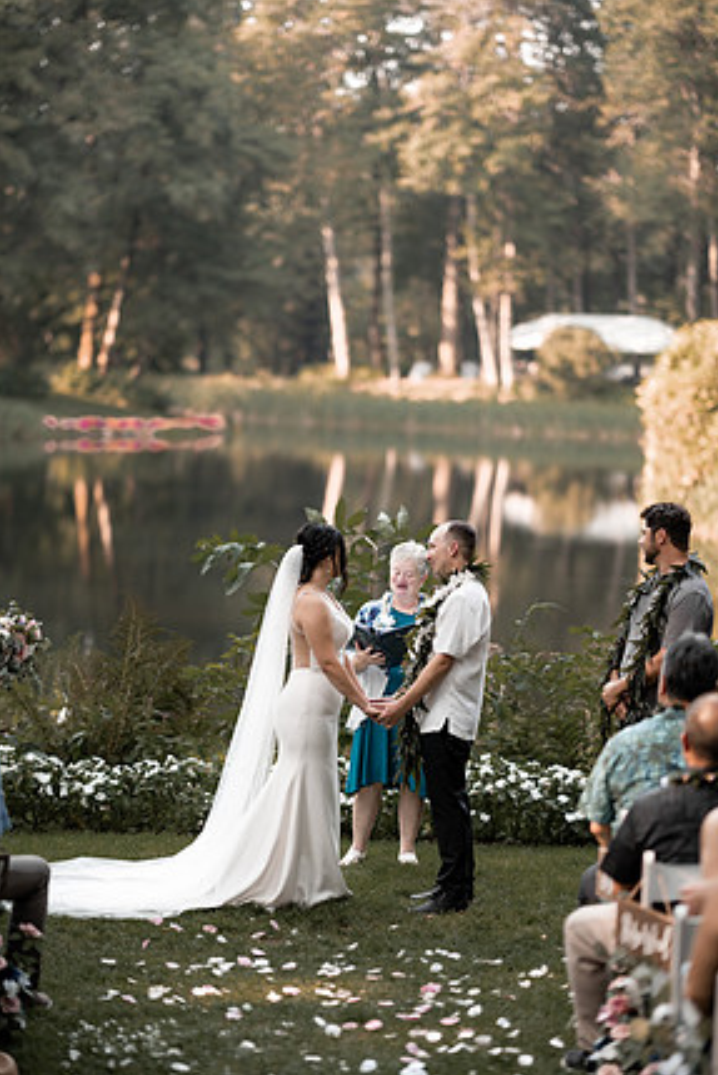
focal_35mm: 89
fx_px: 2660
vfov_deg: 22.9
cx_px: 373
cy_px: 558
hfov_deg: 15.4
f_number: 1.4
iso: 100
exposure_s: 1/640
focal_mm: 85
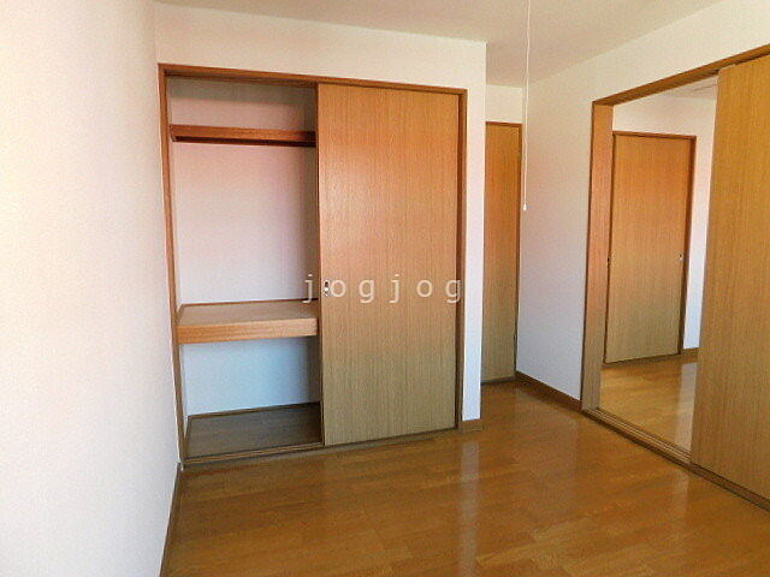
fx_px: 512
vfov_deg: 58.9
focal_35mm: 23
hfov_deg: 73.9
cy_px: 288
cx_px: 385
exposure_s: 1/30
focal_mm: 4
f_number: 3
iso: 160
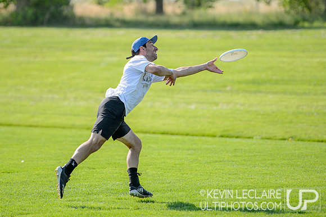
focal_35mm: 274
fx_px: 2478
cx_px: 142
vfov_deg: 5.0
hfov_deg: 7.5
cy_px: 89
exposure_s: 1/2500
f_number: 2.8
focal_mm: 200
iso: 200
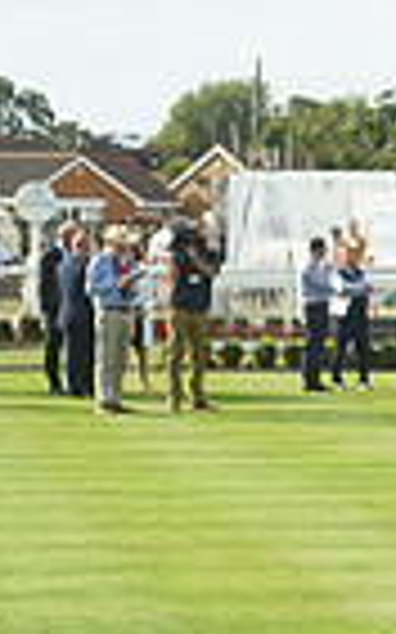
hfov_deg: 5.8
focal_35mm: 210
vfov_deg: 10.0
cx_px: 1210
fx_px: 3630
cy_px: 438
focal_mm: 50
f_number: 5.6
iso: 400
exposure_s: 1/1250
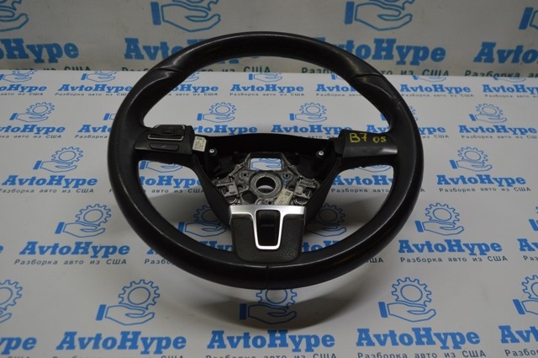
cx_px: 269
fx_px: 515
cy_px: 179
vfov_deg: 38.3
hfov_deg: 55.2
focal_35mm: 34
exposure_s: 1/125
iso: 400
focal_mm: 23
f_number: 5.6
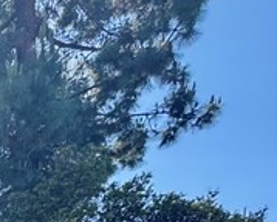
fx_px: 641
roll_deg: +2.3
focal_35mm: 78
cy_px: 436
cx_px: -320
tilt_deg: -2.4
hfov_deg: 16.4
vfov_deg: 15.8
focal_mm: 2.22
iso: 40
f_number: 2.2
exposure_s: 1/412
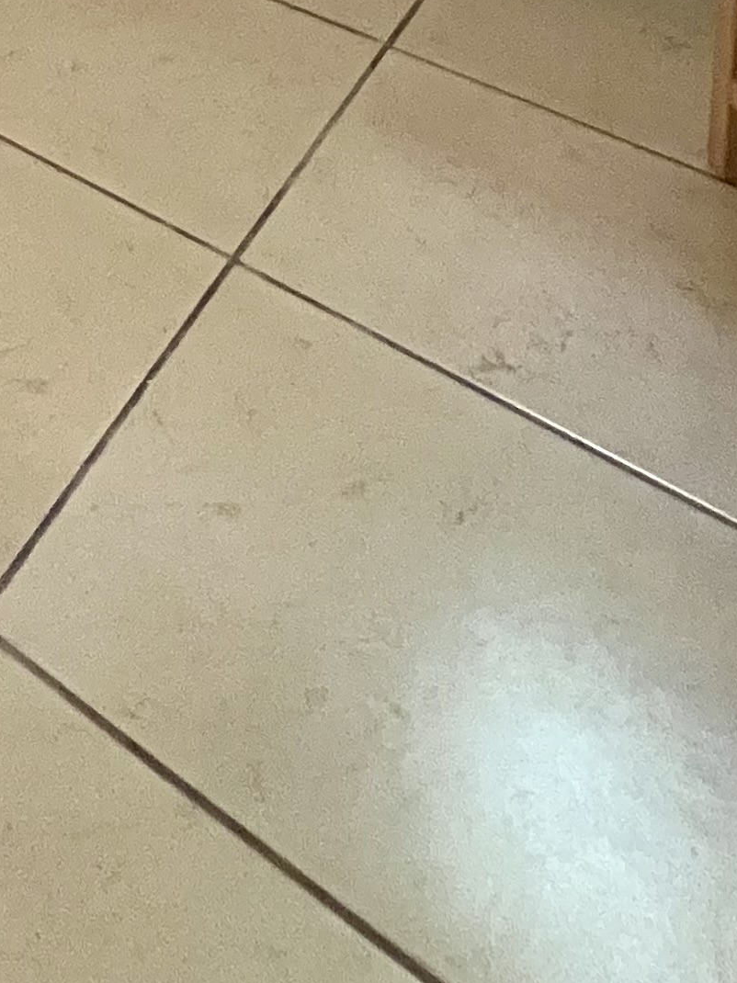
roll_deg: -0.5
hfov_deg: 24.5
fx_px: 1392
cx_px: -305
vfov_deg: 22.3
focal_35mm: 49
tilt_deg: -2.9
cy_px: -791
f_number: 1.8
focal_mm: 1.57
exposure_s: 1/60
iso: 640
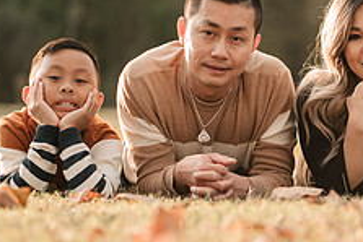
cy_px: 76
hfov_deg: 9.2
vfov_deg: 6.2
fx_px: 2250
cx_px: 293
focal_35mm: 223
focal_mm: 85
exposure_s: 1/1250
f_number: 1.8
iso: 400
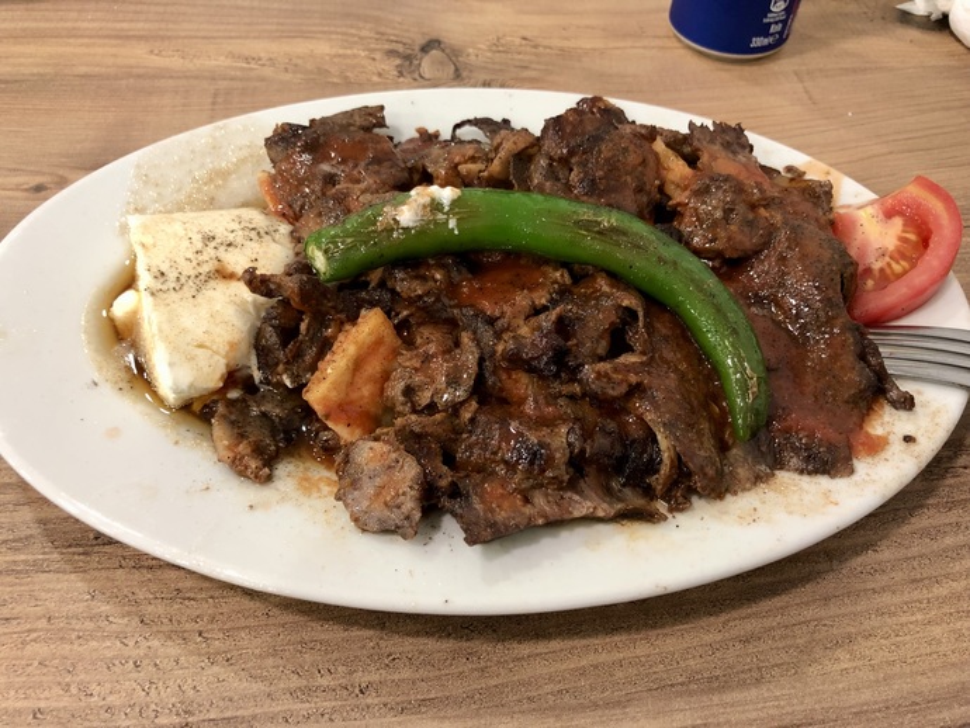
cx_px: 485
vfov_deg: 49.8
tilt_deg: -53.9
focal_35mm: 28
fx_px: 785
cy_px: 364
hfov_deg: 63.4
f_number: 1.8
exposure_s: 1/15
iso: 50
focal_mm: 3.99
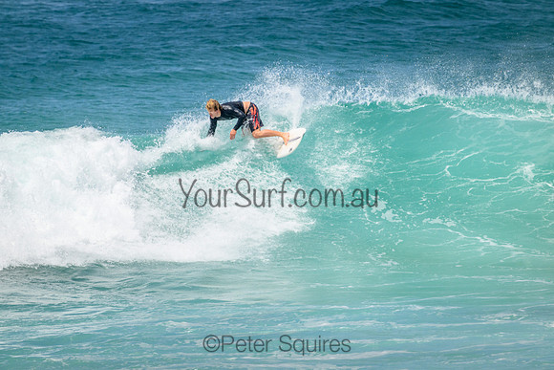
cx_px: 277
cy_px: 185
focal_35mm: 800
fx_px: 12313
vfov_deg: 1.7
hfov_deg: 2.6
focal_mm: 800
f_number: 11
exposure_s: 1/2000
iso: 800
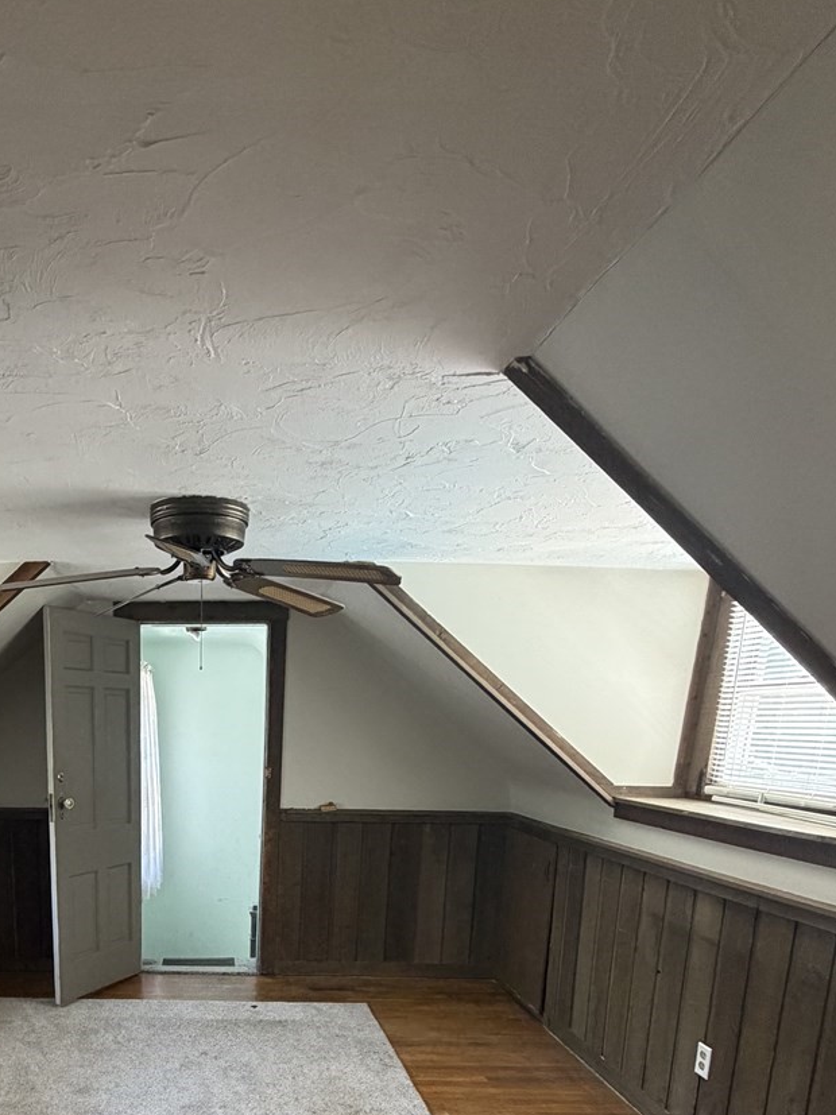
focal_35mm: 26
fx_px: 837
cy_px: 918
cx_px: 177
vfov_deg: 60.9
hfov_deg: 50.1
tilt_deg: -13.0
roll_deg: -0.9
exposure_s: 1/90
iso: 320
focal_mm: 2.22
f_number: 2.2
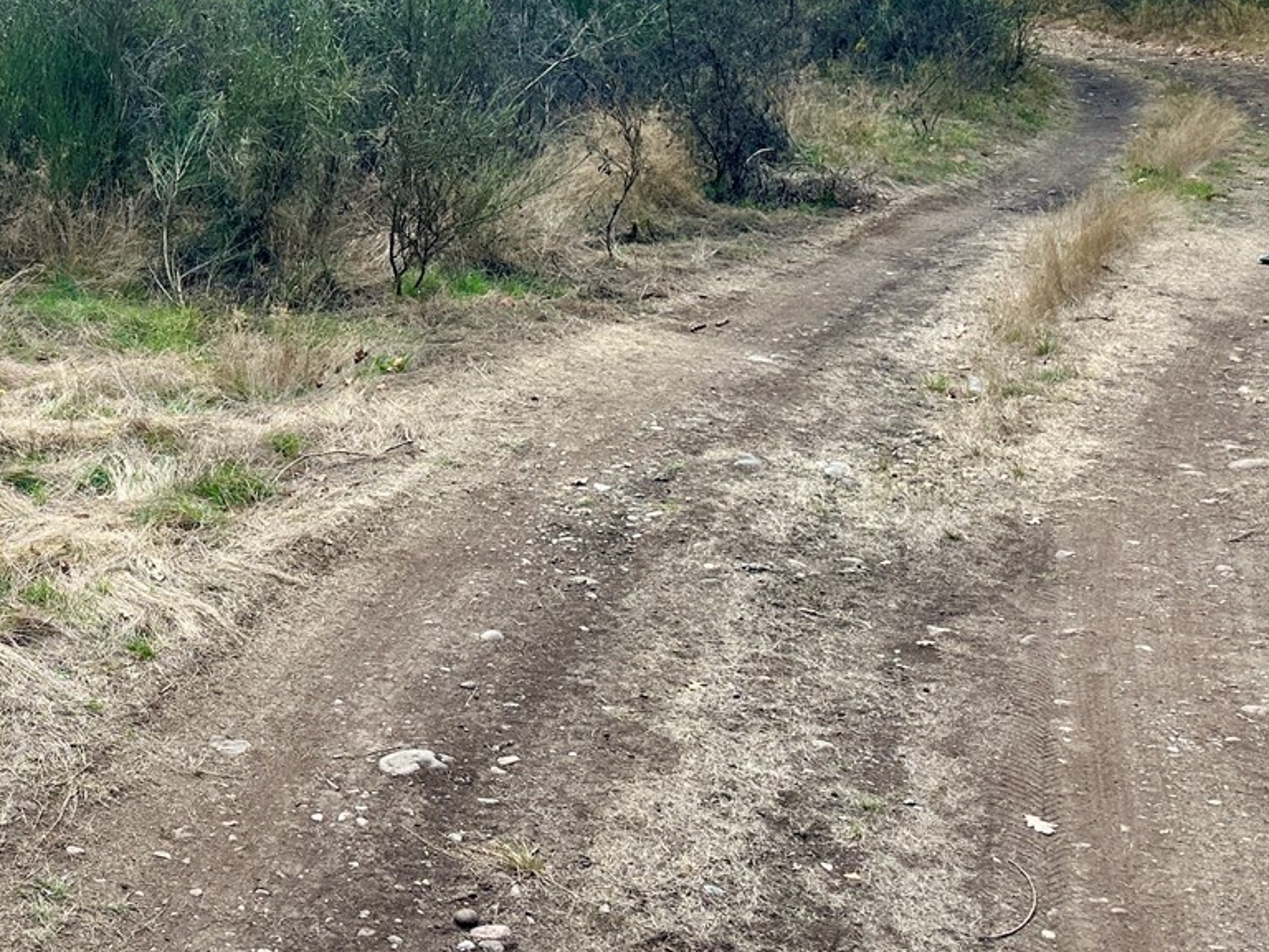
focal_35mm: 50
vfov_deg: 29.0
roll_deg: +2.4
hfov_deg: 35.7
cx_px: 104
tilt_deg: -10.0
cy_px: 334
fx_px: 1833
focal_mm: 6.86
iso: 80
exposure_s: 1/935
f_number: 1.78
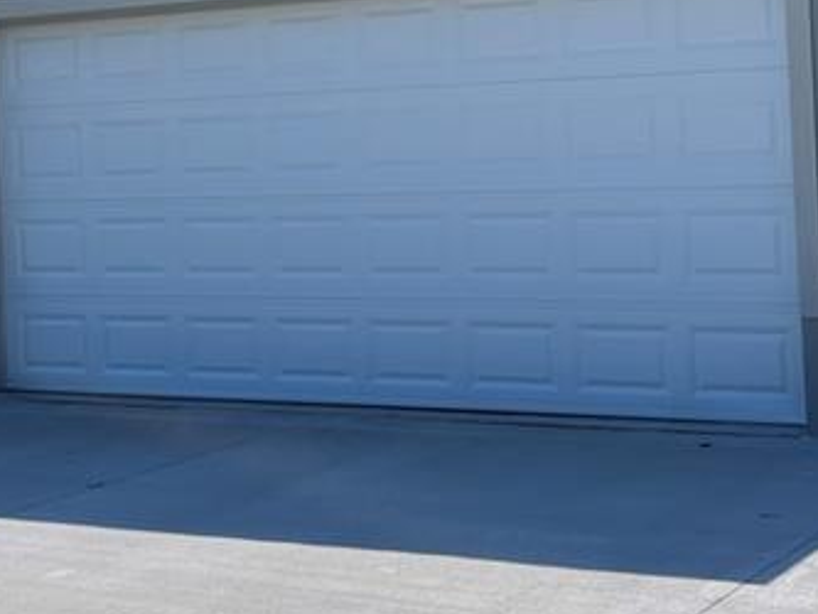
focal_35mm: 80
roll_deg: +0.6
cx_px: 400
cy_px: 118
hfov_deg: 24.4
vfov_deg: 18.3
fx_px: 1891
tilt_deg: +1.9
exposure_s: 1/2268
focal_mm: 5.1
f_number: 1.6
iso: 50
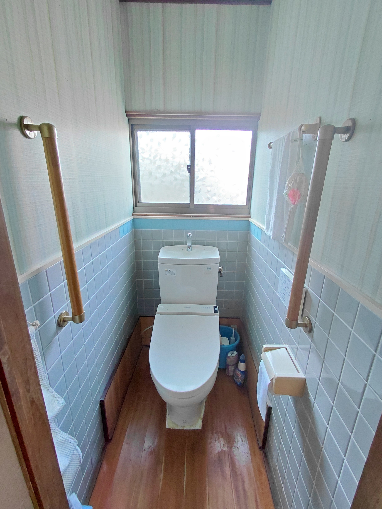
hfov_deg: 78.1
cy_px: 254
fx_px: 235
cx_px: 191
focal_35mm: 16
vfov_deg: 94.5
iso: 400
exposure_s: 1/24
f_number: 2.2
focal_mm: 1.64
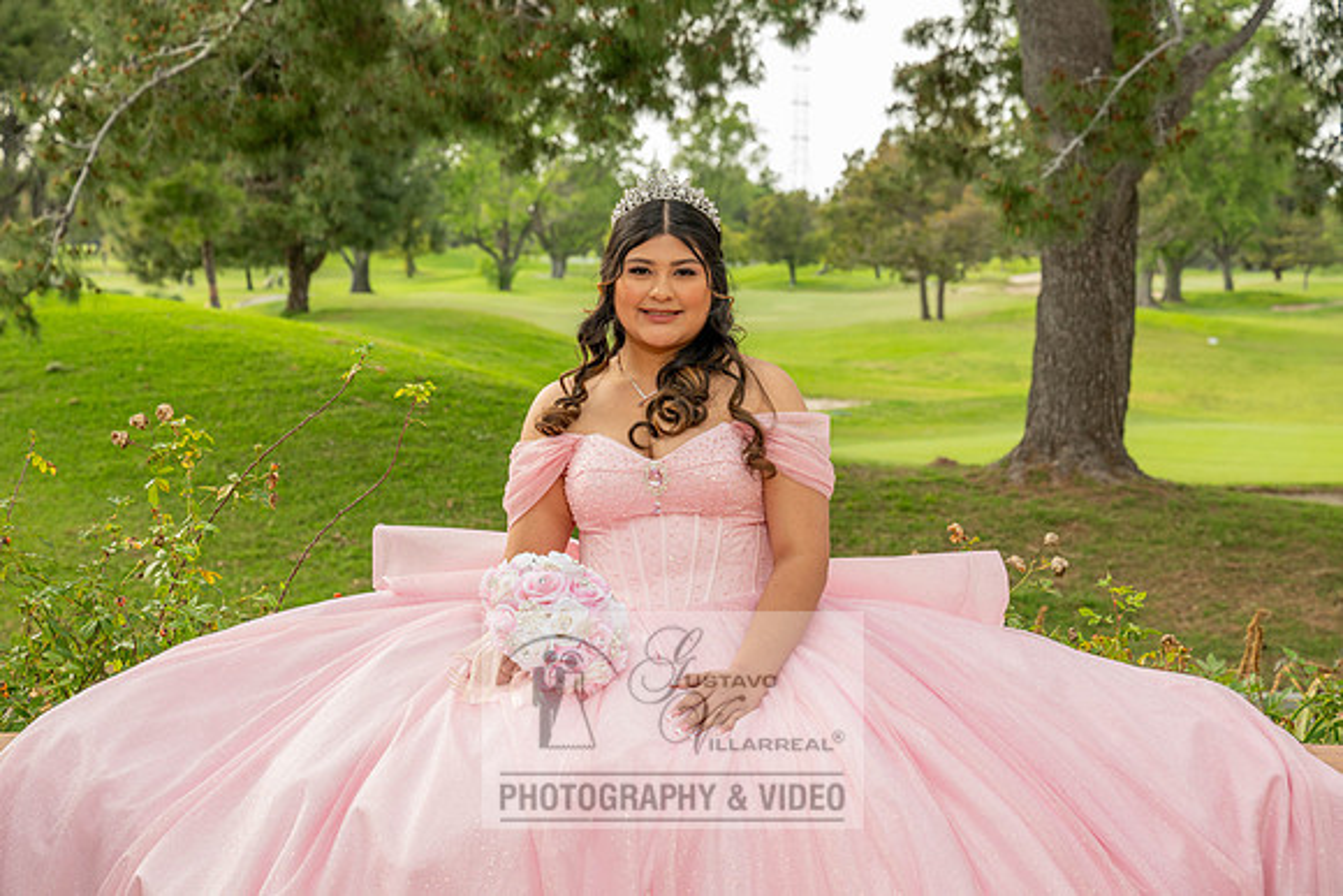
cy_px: 448
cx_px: 672
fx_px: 2612
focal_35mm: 70
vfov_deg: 19.5
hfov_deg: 28.8
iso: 320
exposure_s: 1/200
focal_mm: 70
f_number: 6.3
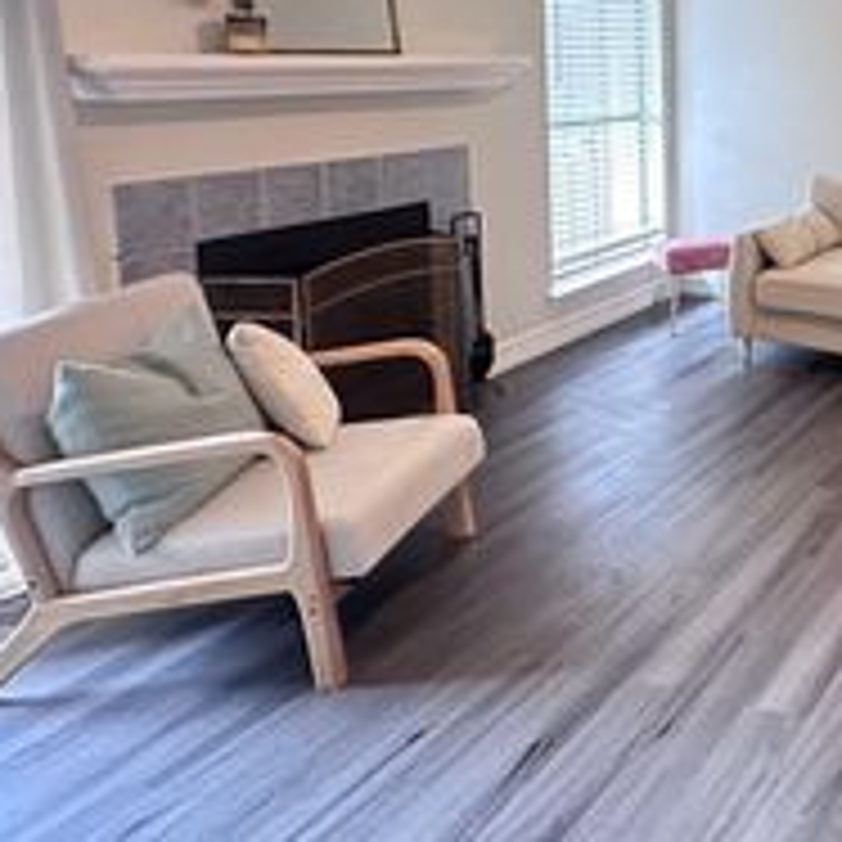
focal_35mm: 33
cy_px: 142
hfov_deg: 38.9
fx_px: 908
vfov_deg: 46.5
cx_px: 968
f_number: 2.2
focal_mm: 2.22
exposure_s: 1/60
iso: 500
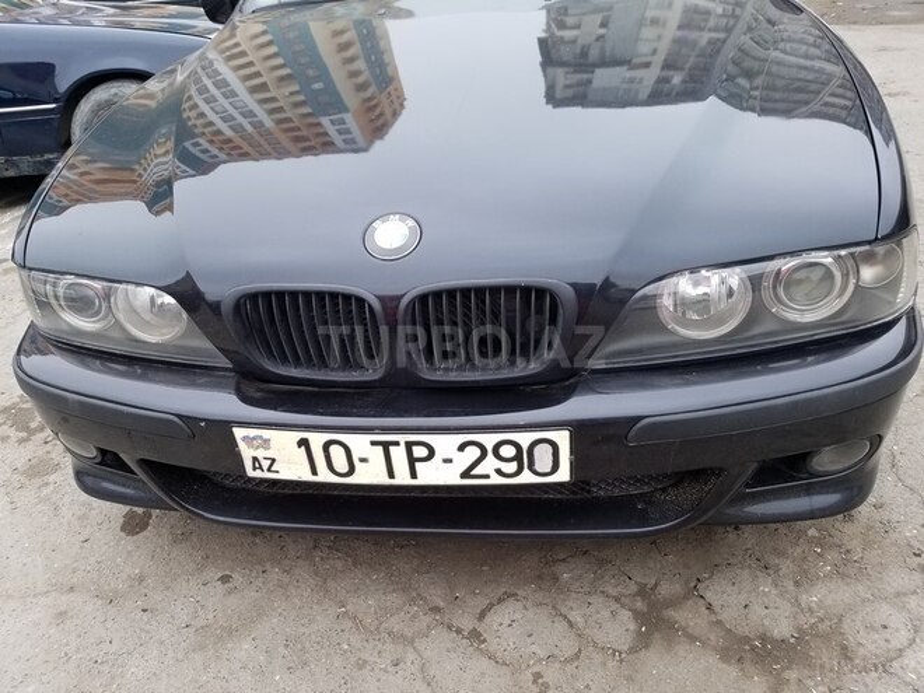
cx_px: 462
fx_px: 694
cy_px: 346
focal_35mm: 26
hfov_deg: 67.3
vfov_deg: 53.1
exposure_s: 1/339
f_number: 1.7
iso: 50
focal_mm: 4.2
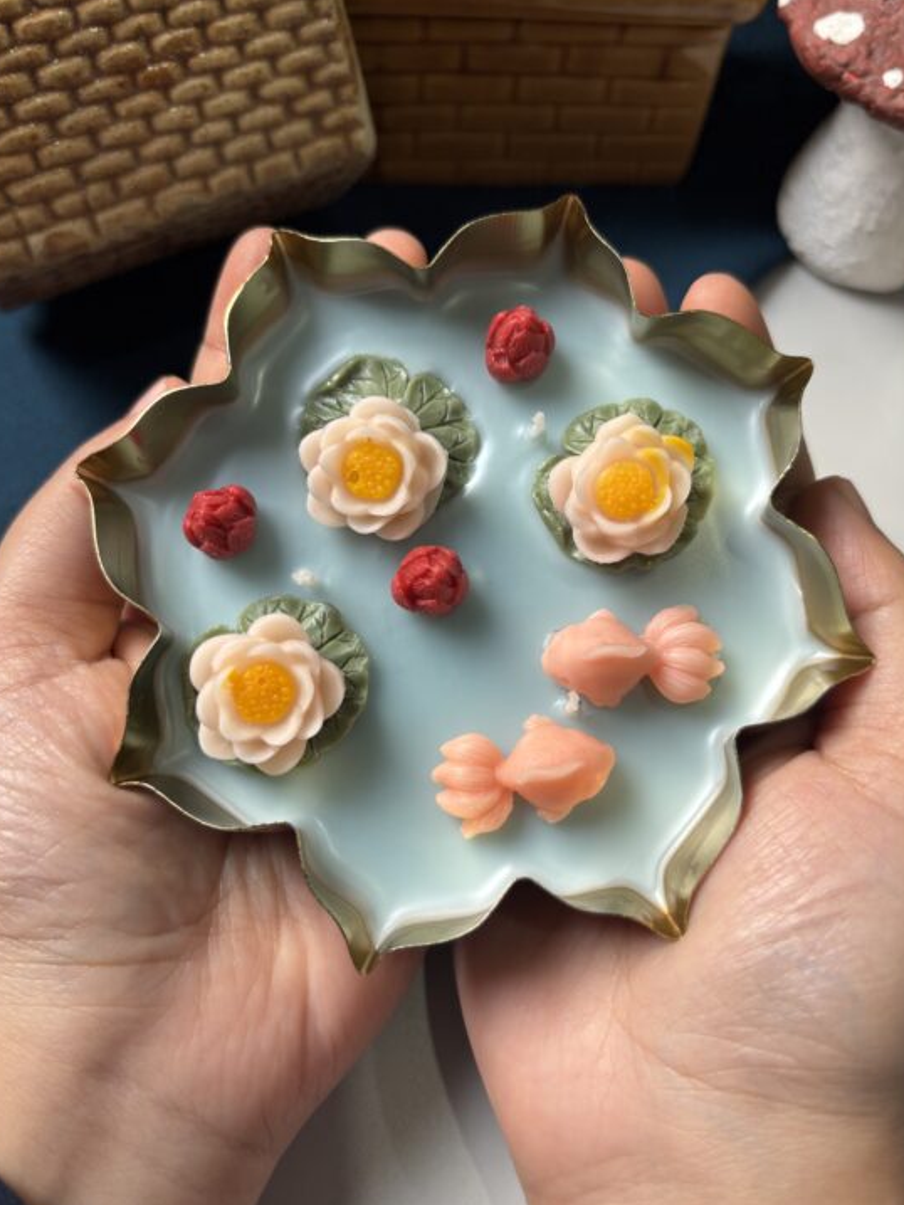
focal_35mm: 29
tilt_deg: -63.6
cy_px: 578
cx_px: 455
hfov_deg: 48.2
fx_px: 1009
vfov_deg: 61.6
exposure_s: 1/100
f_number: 1.6
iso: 50
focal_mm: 5.96
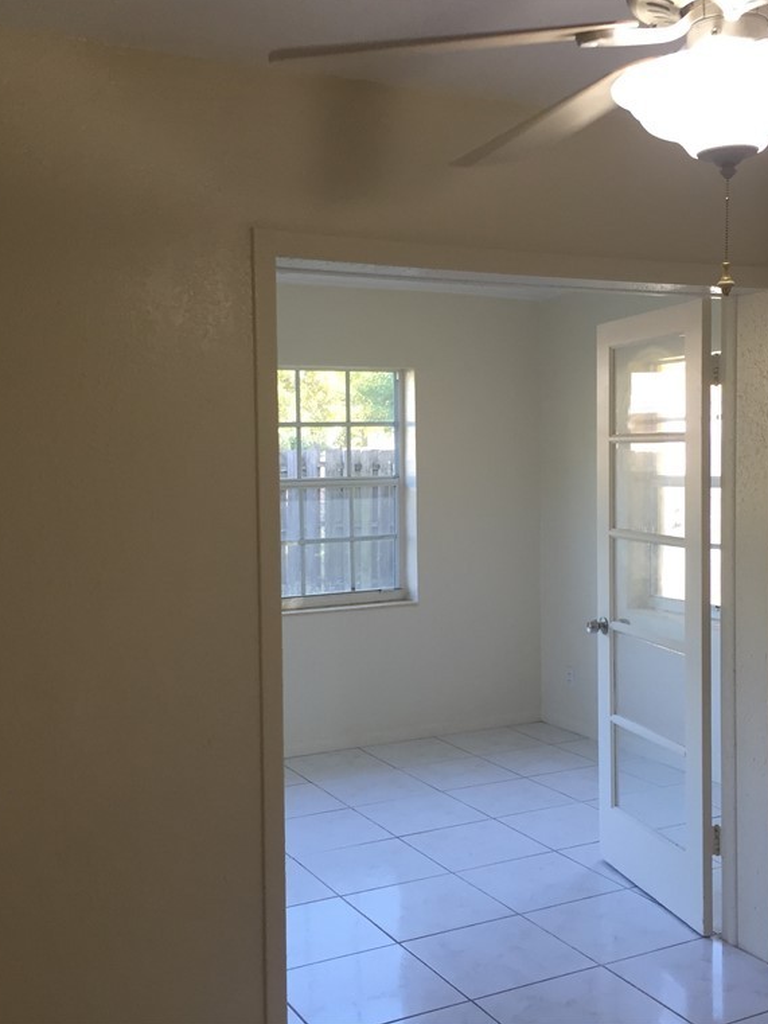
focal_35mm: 39
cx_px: 432
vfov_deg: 47.9
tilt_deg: -3.3
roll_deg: +0.1
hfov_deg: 36.8
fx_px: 1153
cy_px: 509
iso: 32
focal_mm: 4.15
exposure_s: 1/40
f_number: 2.2
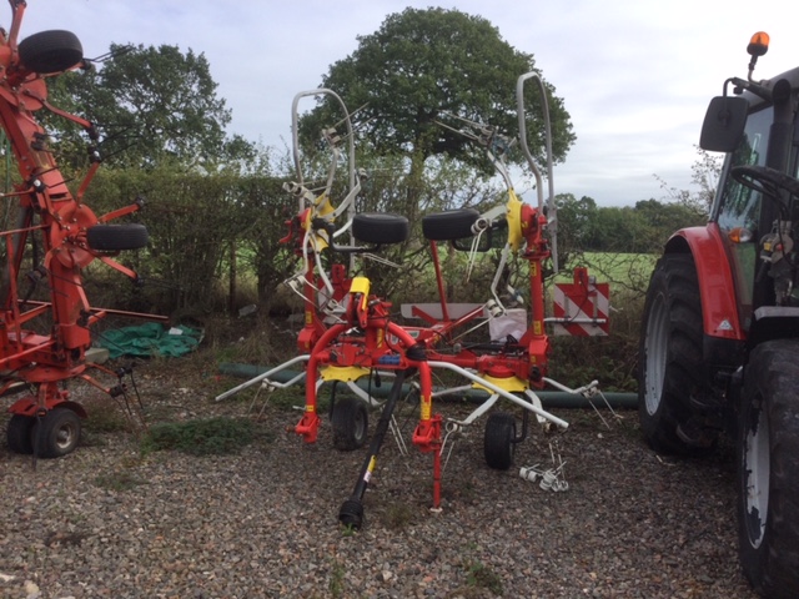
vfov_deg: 45.4
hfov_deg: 58.4
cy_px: 300
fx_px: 716
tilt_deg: -7.2
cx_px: 400
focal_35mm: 31
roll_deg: -3.1
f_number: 2.4
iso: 25
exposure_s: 1/631
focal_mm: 3.3
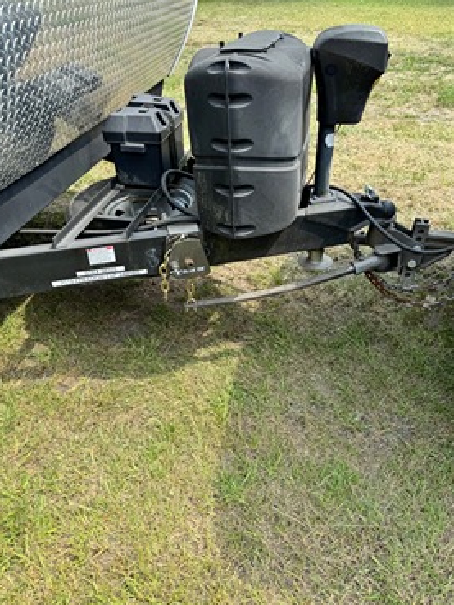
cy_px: 298
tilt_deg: -37.2
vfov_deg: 67.3
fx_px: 454
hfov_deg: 53.1
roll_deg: +0.5
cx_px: 238
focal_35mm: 26
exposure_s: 1/1094
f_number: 1.78
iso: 80
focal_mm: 6.76
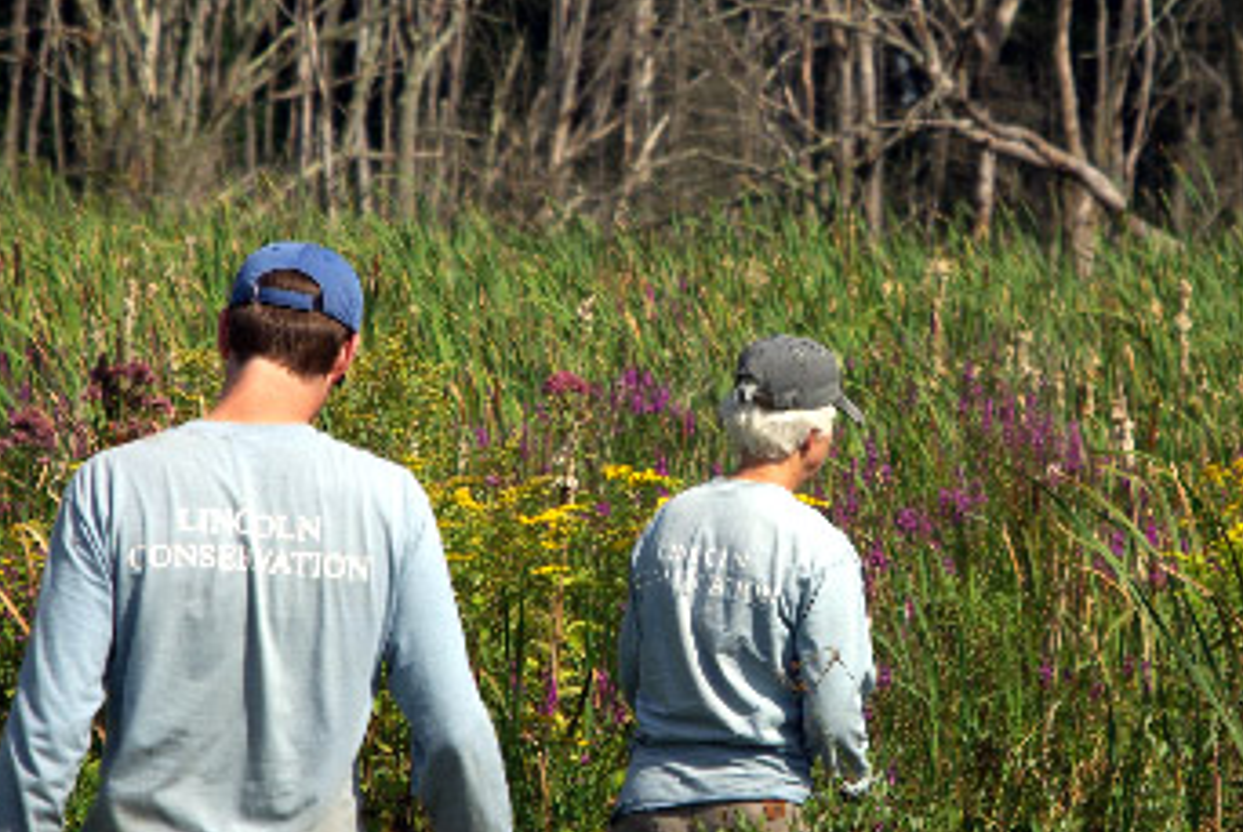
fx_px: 5843
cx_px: 825
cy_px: 342
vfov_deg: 8.1
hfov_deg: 12.1
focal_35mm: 169
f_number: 6.3
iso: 100
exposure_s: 1/1600
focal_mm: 70
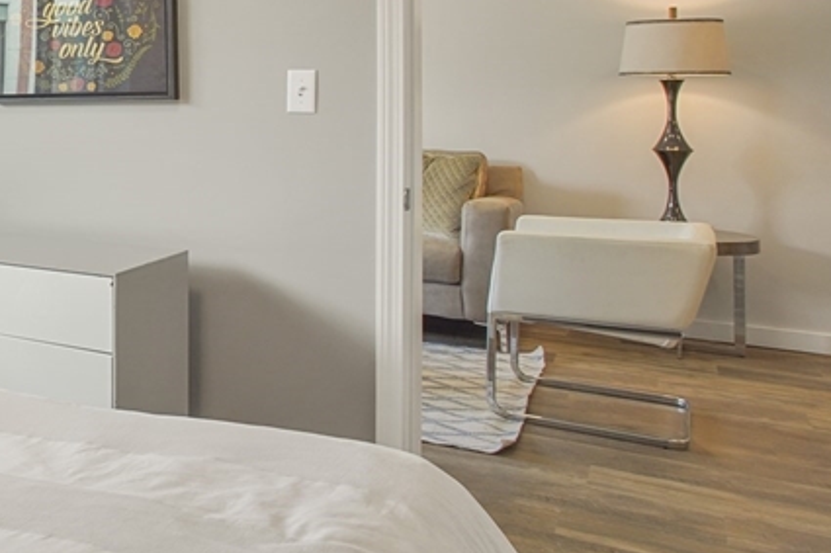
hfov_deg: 36.6
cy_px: 103
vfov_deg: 31.7
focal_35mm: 41
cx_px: -164
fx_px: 946
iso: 250
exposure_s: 1/10
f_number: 11
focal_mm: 17
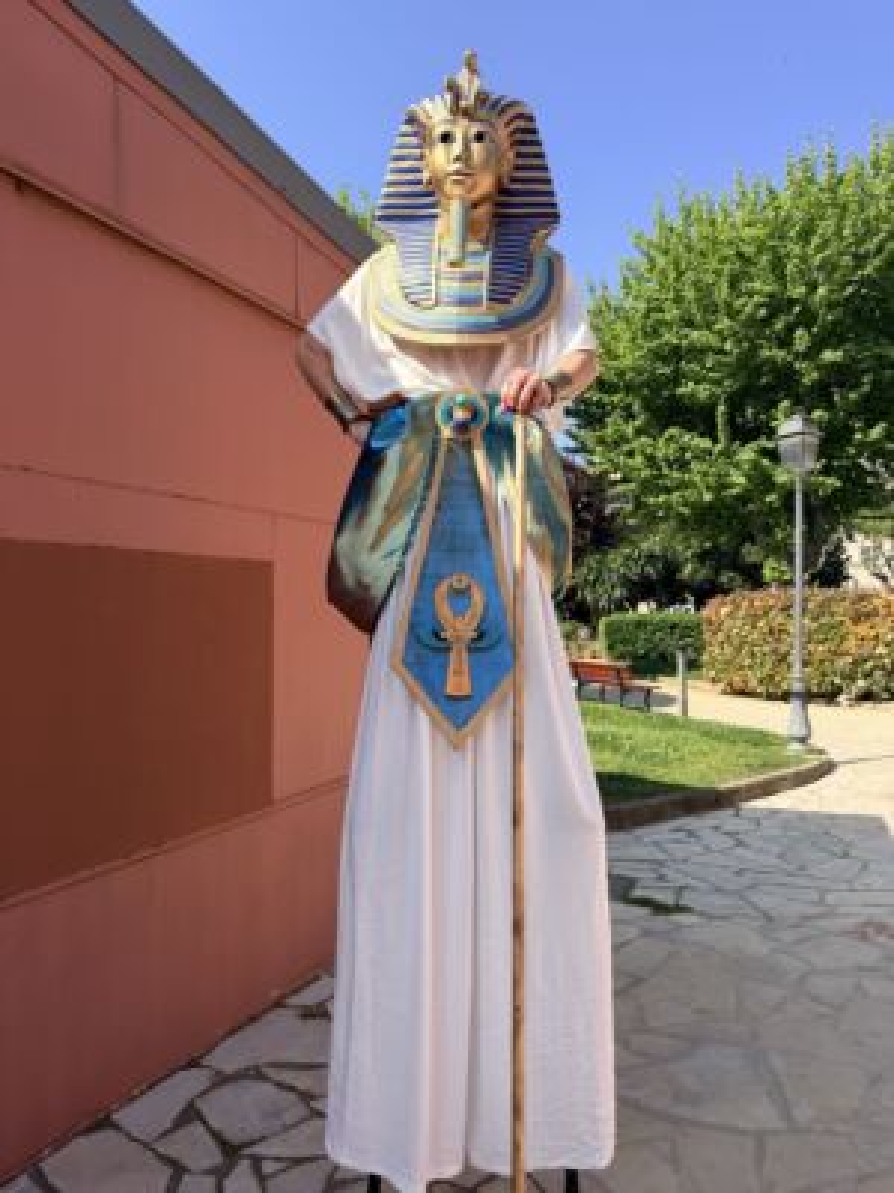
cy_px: 596
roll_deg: +0.2
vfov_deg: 71.6
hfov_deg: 56.8
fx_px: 826
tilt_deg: +1.6
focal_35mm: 24
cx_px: 447
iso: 100
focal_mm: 6.76
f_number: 1.78
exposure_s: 1/4405
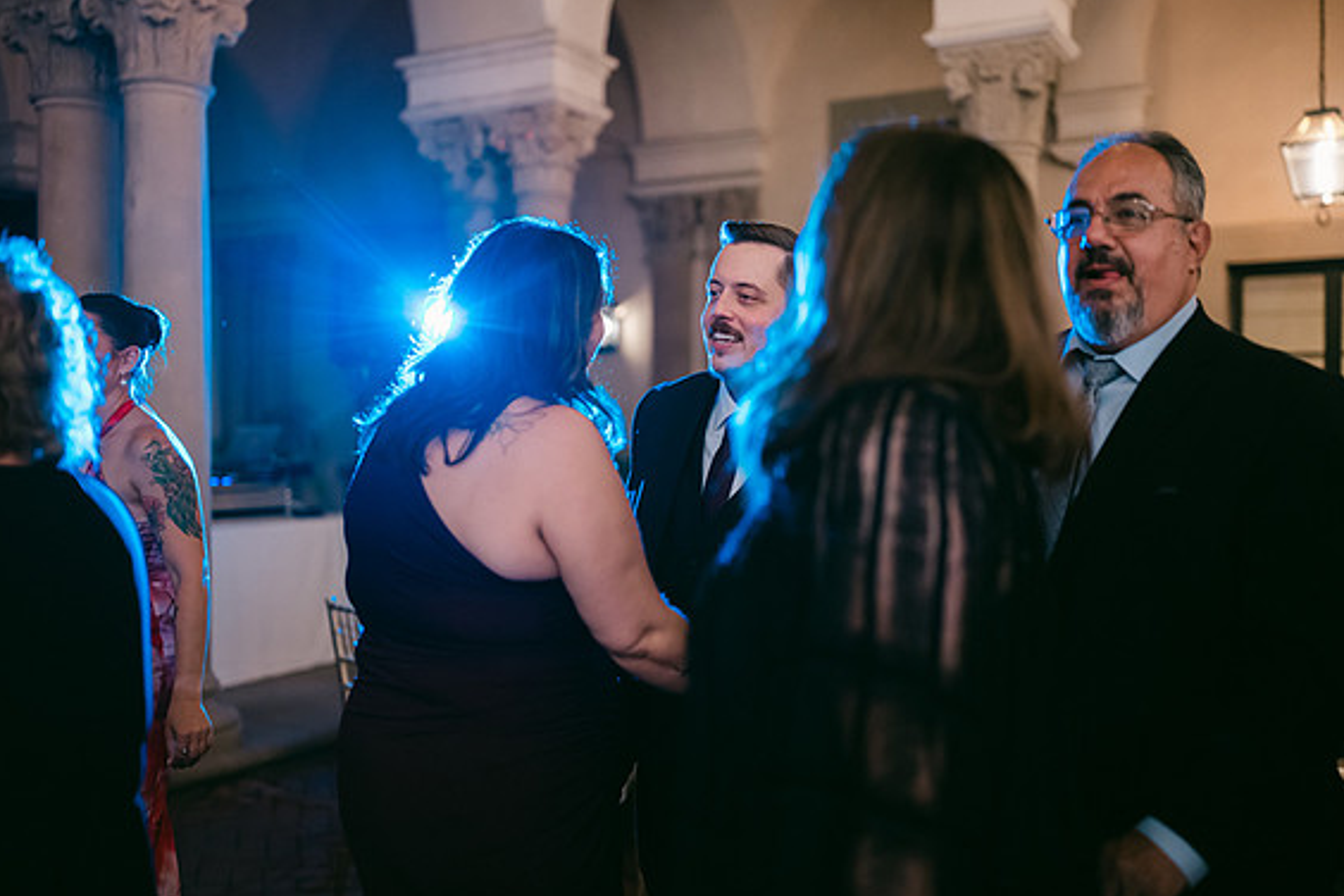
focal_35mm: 36
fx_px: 1344
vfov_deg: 36.9
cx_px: 682
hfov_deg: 53.1
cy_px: 452
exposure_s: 1/125
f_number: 1.4
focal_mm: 35
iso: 1600
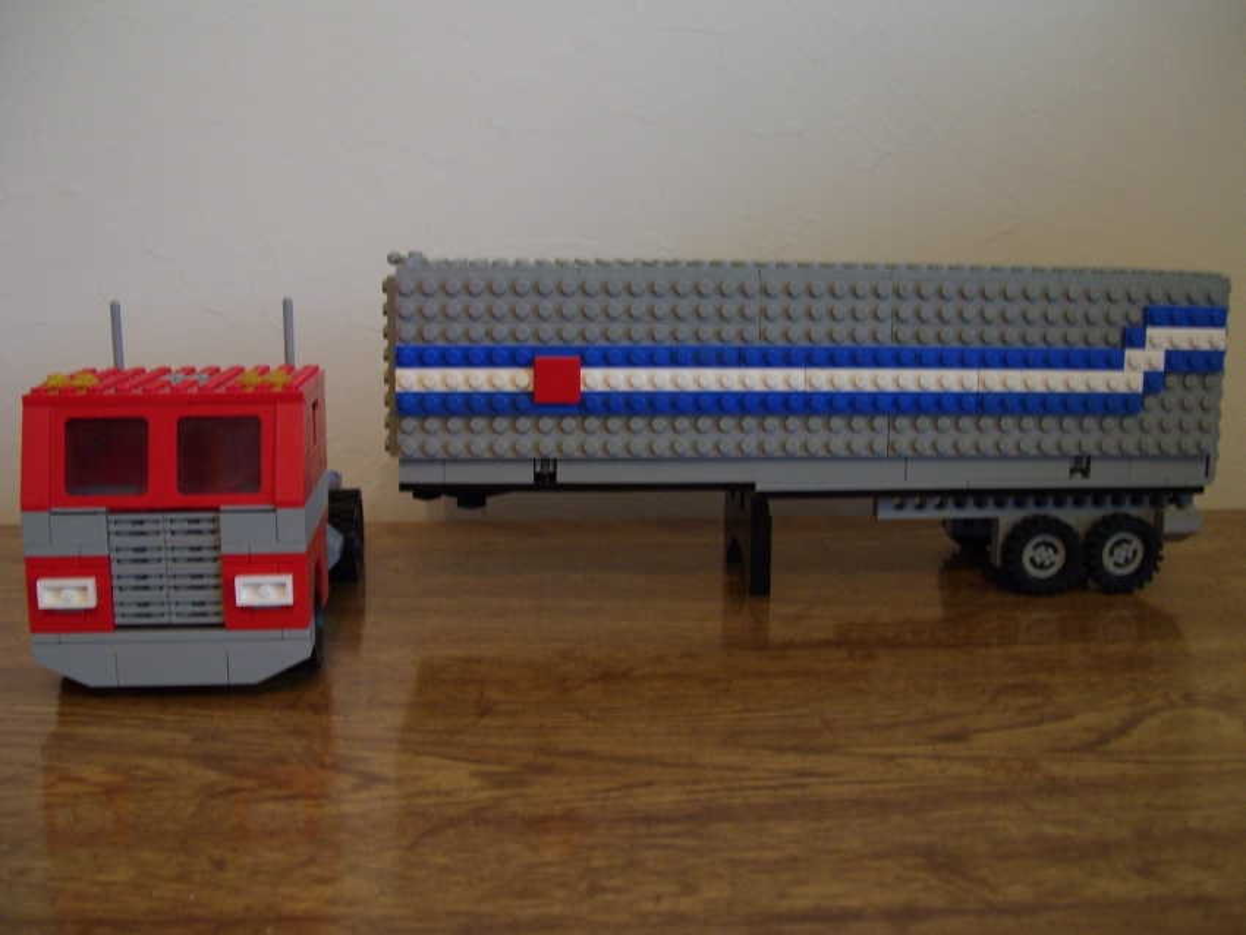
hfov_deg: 50.1
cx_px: 623
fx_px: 1332
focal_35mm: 37
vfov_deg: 38.7
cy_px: 468
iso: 160
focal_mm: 6
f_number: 2.7
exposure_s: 1/8
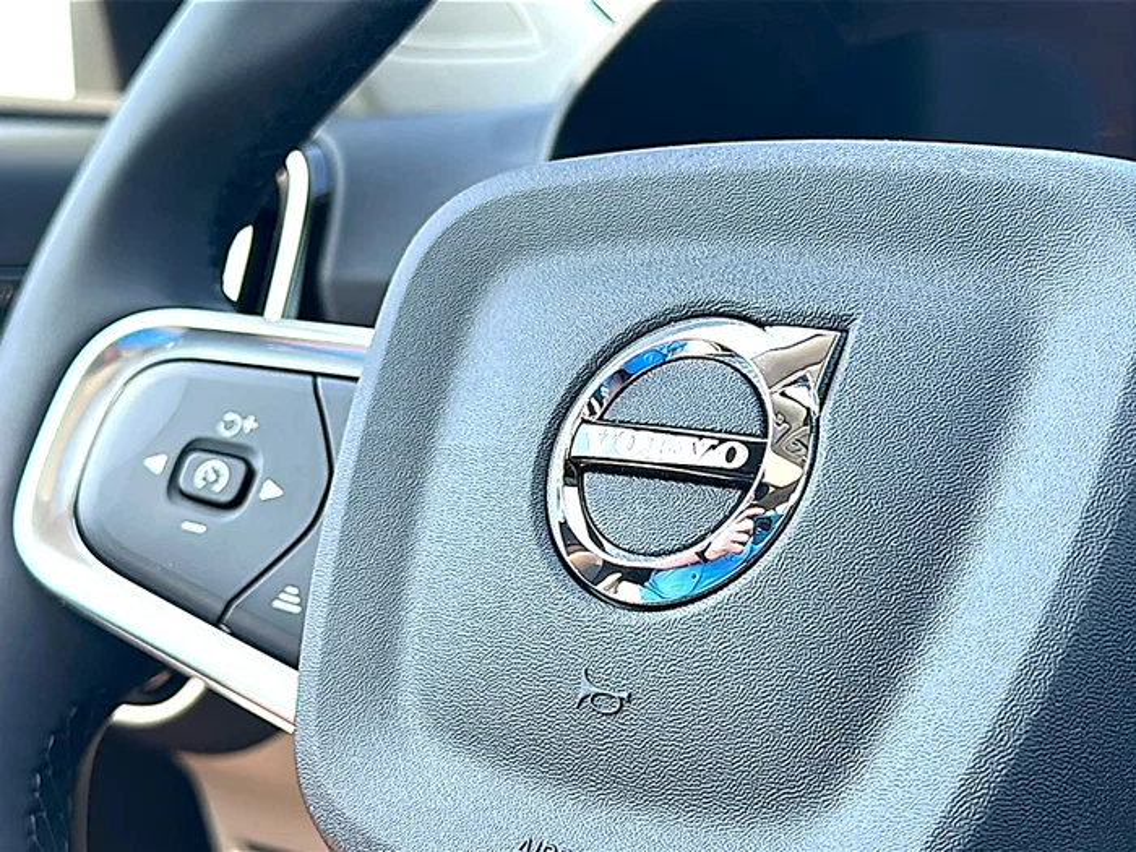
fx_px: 1542
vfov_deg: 30.9
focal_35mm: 47
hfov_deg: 40.4
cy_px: 426
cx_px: 568
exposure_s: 1/264
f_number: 1.78
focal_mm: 6.86
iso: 100
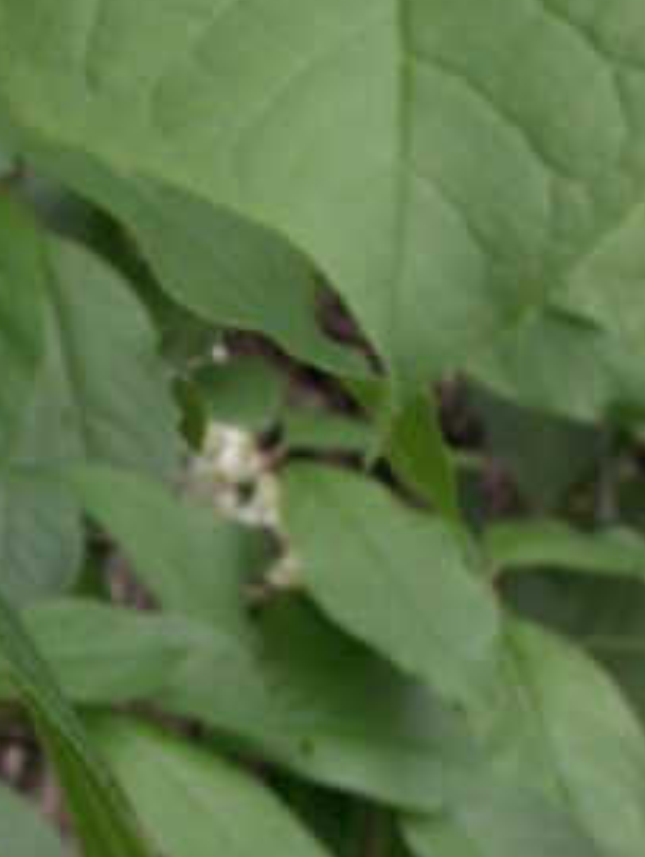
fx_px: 5829
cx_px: -372
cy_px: 914
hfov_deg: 6.2
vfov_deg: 8.4
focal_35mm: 235
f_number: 5
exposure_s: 1/80
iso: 50
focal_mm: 10.28
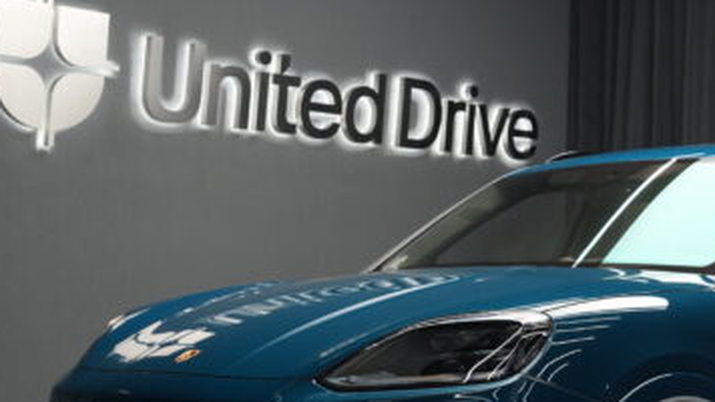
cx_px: 520
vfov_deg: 15.1
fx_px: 1497
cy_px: 350
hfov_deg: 26.6
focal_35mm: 79
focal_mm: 35
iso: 2000
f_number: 4
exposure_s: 1/40
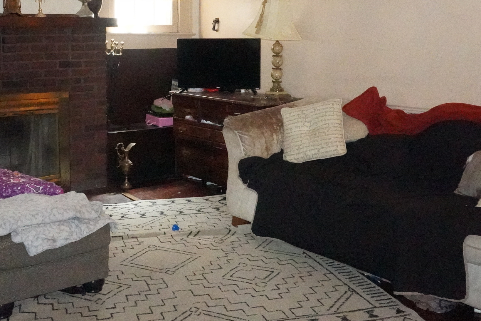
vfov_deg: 29.3
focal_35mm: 45
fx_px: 601
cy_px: 69
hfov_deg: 43.3
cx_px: 183
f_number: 8
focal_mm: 16
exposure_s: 1/60
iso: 25600
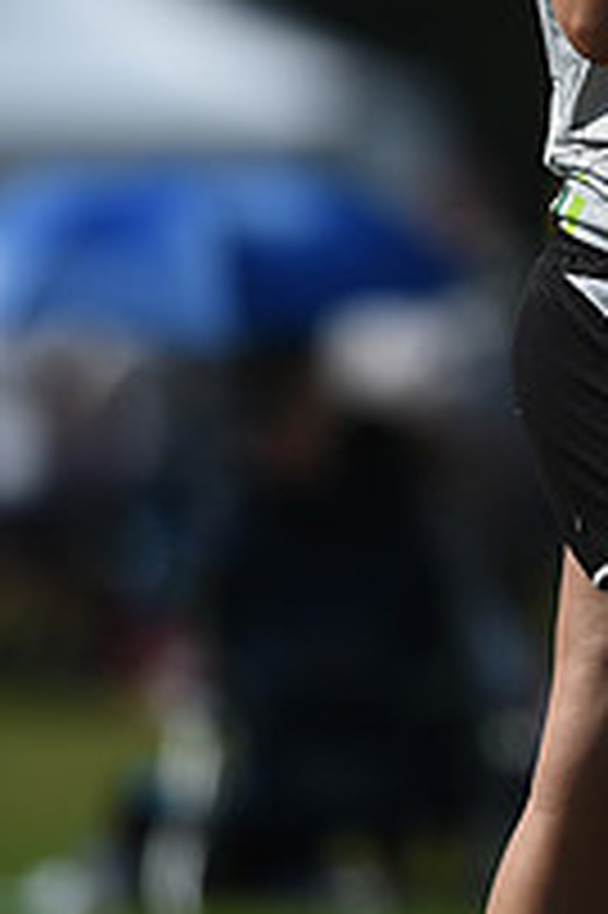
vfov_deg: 1.8
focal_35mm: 1143
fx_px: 29003
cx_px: 757
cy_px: 284
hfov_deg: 1.2
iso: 100
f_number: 2.8
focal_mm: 400
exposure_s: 1/5000
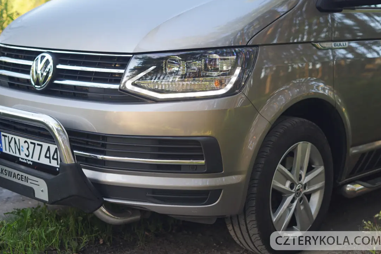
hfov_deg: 33.9
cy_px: 106
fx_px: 624
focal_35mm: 59
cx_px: 183
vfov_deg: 23.0
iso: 100
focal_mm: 50
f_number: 1.8
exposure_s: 1/60
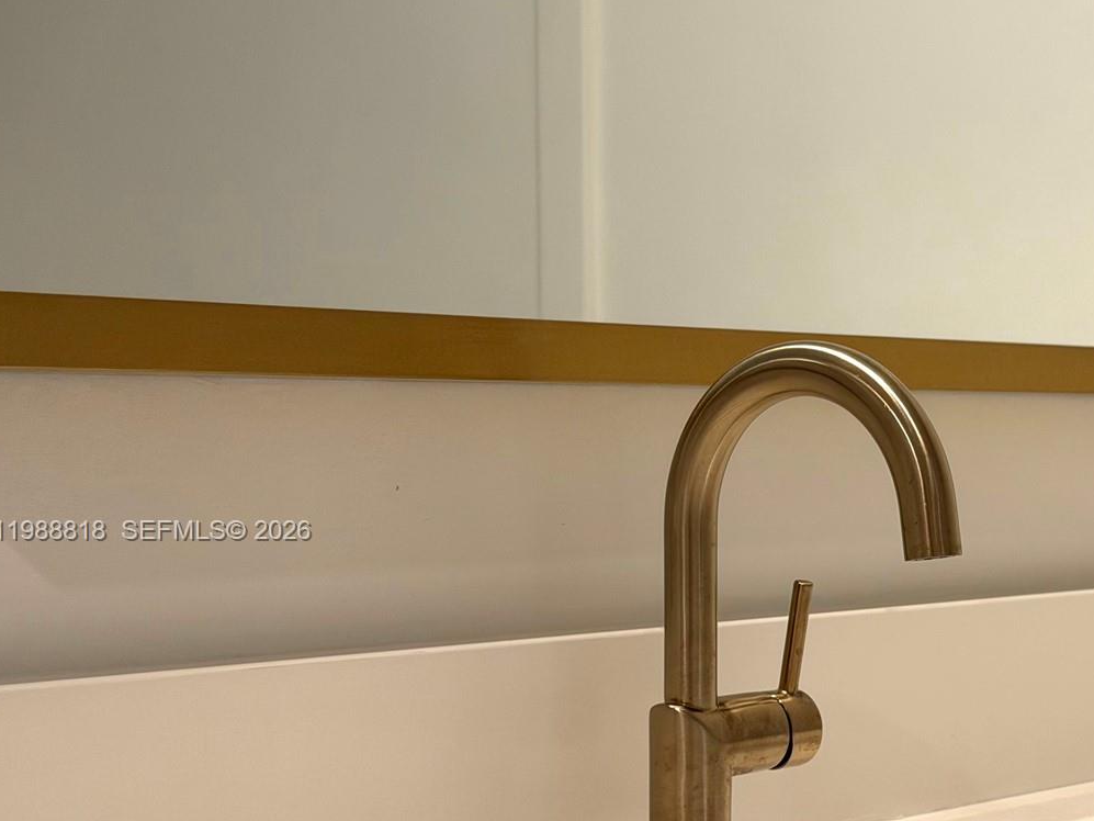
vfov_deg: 19.1
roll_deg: +0.8
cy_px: 532
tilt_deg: -2.6
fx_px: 2434
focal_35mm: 77
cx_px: 847
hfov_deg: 25.0
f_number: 1.78
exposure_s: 1/60
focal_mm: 6.76
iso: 64
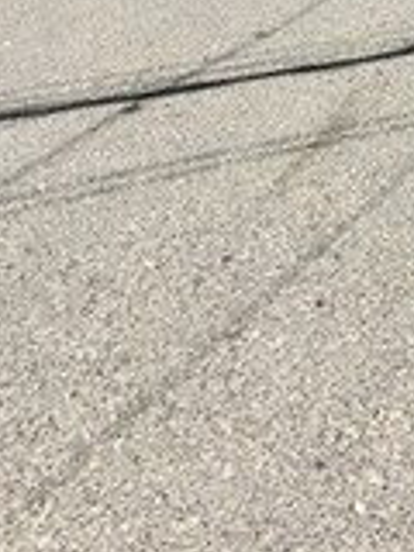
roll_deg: +1.5
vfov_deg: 19.1
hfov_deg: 15.8
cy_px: -273
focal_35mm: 90
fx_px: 1435
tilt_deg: -7.2
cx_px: 490
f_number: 2.2
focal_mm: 4.15
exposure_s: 1/1721
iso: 32
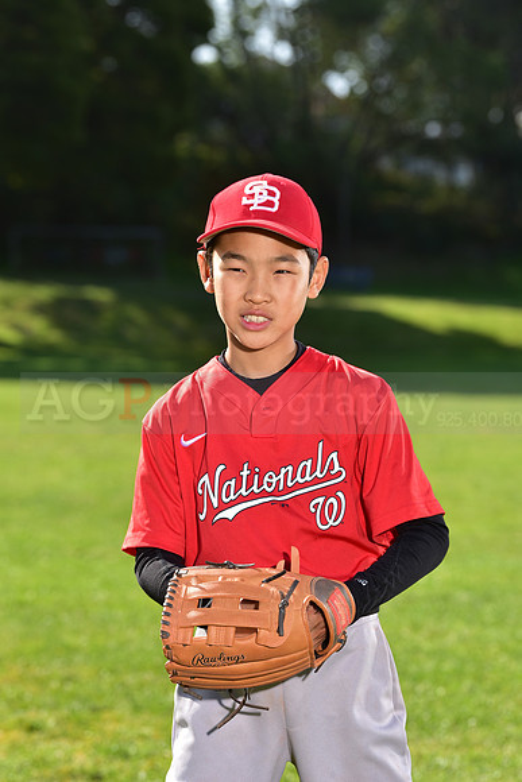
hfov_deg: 11.4
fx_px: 2608
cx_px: 261
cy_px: 391
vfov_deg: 17.1
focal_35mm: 120
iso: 100
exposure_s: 1/250
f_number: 5.6
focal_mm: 120
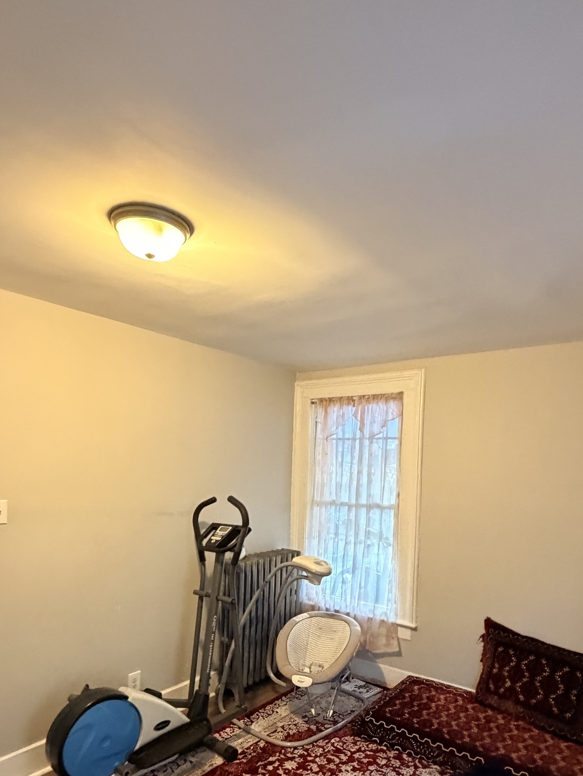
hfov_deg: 58.7
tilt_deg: +1.0
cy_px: 485
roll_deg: -1.4
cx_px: 326
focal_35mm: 23
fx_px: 516
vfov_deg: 72.7
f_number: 2.2
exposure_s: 1/60
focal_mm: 2.22
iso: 800
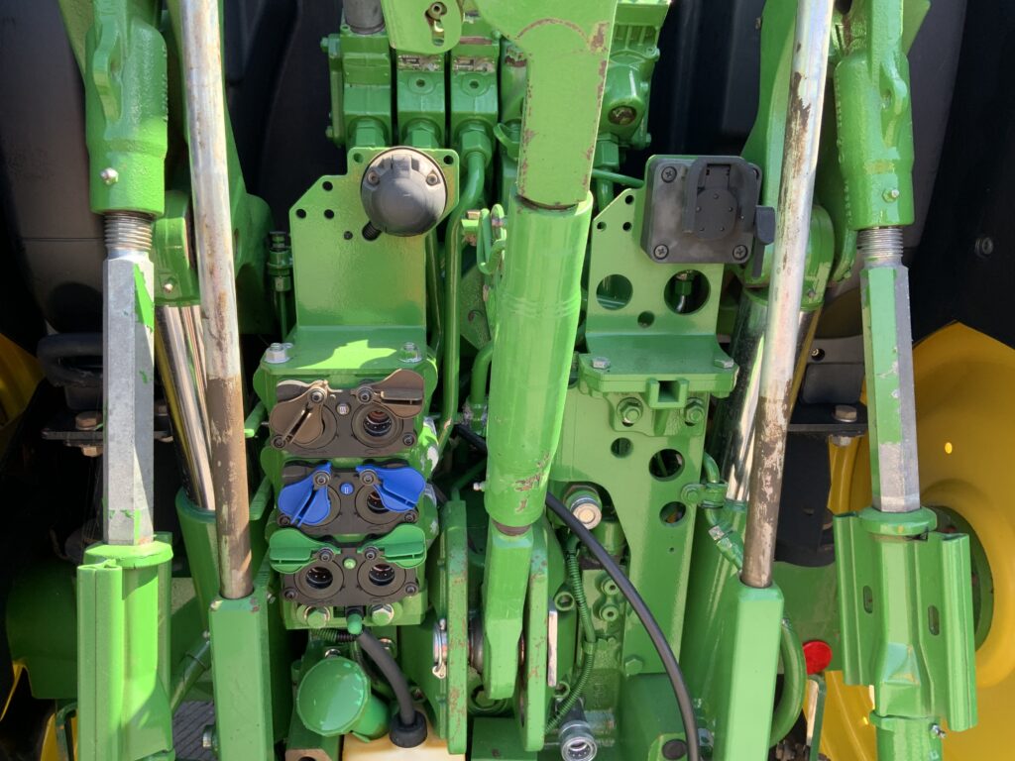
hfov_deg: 61.7
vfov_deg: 48.2
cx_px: 508
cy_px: 380
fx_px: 850
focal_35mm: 29
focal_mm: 3
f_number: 1.8
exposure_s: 1/122
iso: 20
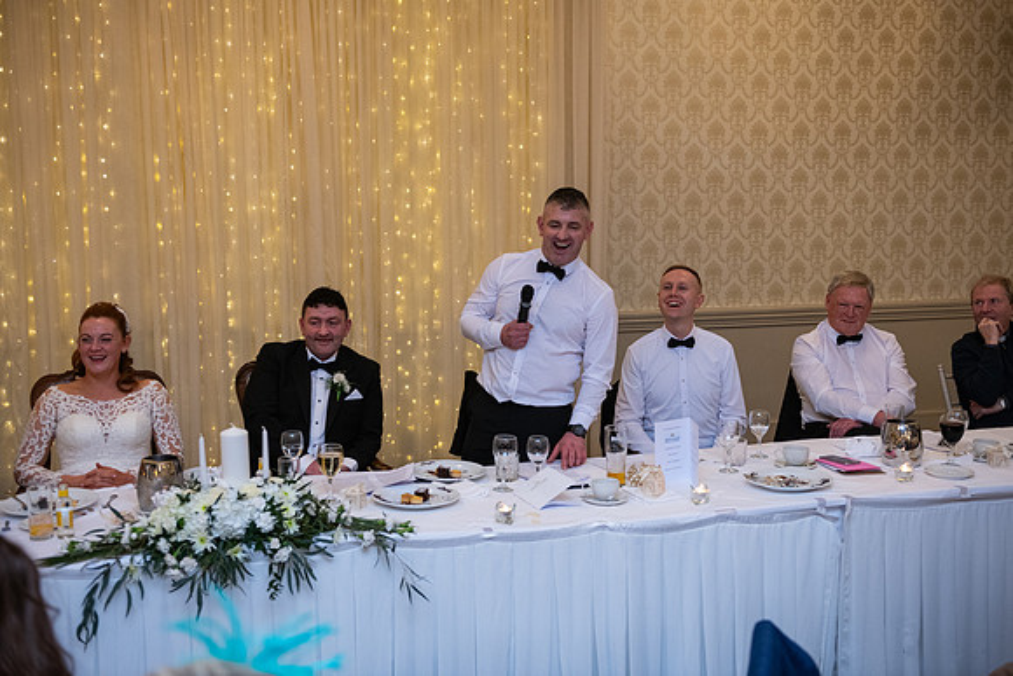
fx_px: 1126
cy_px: 338
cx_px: 506
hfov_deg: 48.4
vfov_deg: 33.4
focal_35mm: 40
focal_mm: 40
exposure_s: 1/160
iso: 1000
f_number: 3.5
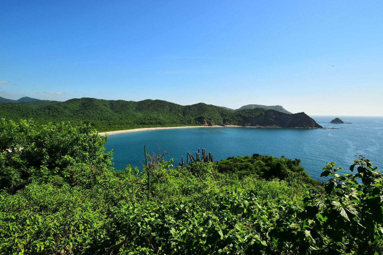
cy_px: 128
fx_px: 223
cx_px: 192
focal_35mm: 21
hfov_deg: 81.2
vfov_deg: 59.5
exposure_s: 1/400
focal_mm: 14
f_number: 16
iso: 400
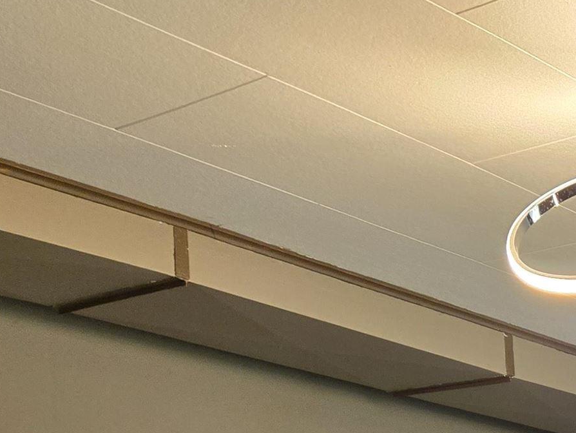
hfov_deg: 20.9
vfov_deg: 16.3
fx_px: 1315
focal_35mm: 79
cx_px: 868
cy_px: 725
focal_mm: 5.4
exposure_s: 1/120
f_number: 1.8
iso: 400
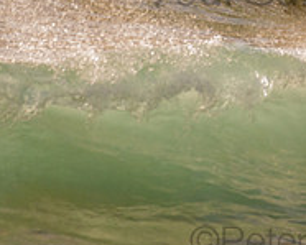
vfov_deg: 0.9
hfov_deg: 1.1
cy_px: -42
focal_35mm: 1796
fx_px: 16274
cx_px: 306
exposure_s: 1/2000
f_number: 5.6
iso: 180
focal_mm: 500
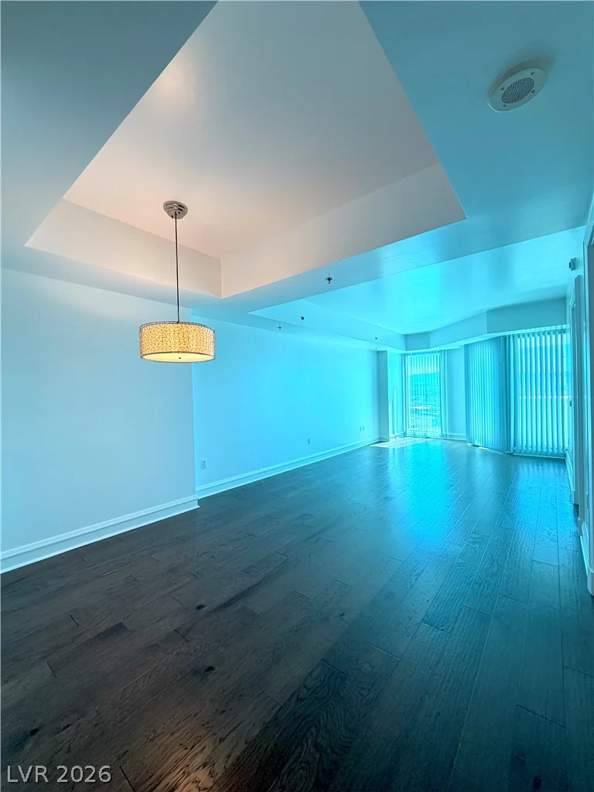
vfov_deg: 102.1
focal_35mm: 14
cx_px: 297
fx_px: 320
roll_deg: +1.8
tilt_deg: -0.9
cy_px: 396
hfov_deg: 85.7
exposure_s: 1/120
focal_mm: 2.22
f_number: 2.2
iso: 100
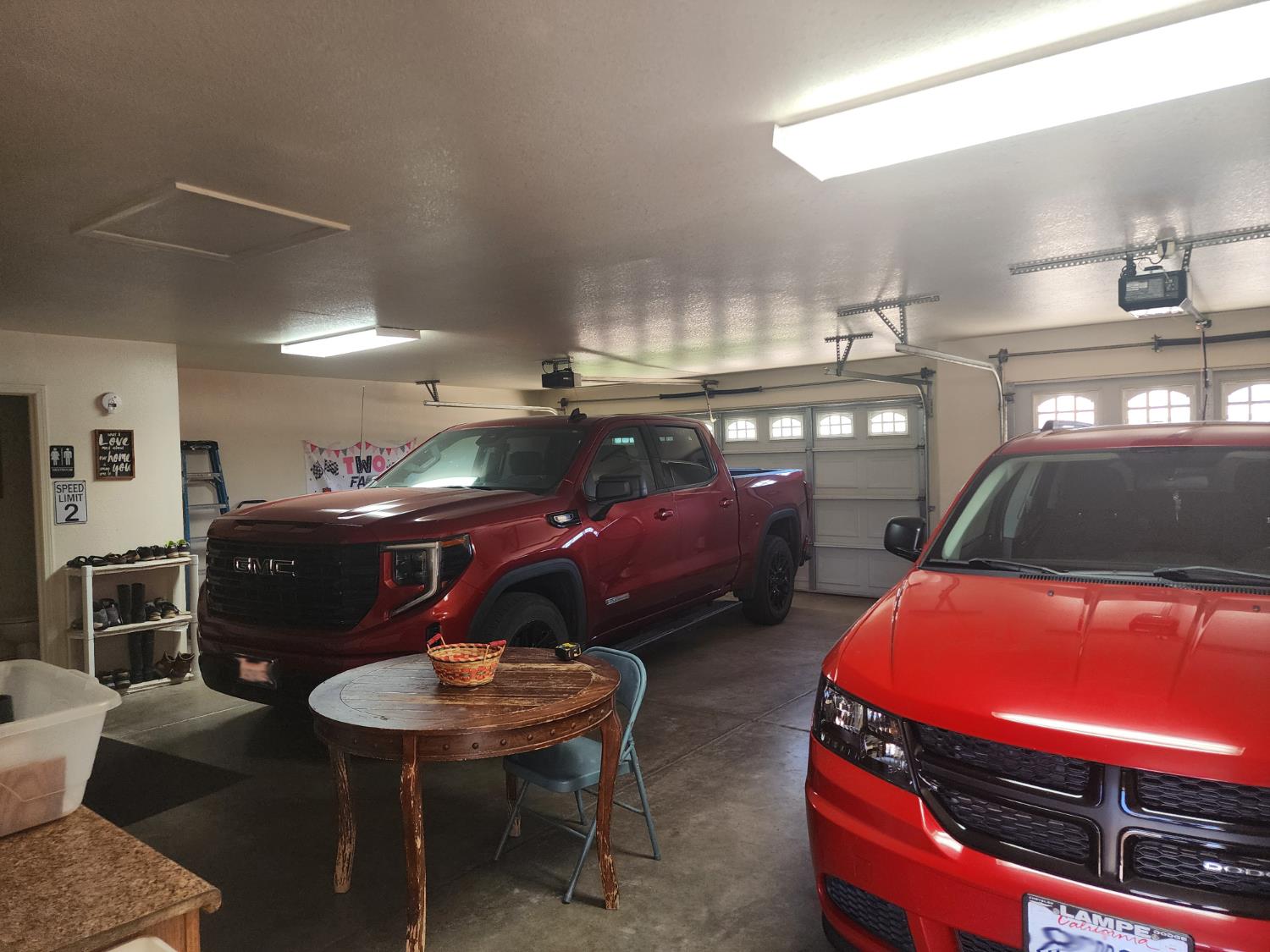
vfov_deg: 58.9
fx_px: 844
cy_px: 476
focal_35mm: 23
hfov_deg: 73.9
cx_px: 635
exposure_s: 1/180
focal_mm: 6.4
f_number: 1.8
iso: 200
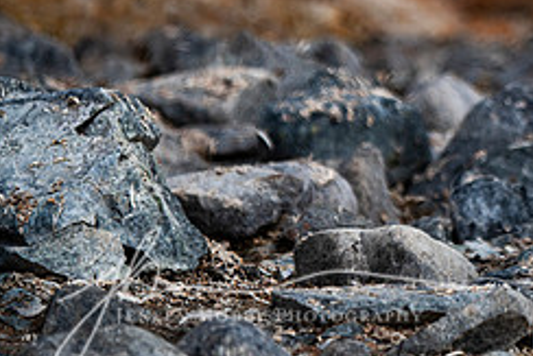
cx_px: 631
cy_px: -8
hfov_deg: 2.5
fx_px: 12310
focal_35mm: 831
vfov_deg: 1.7
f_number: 6.3
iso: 200
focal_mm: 350
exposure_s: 1/640
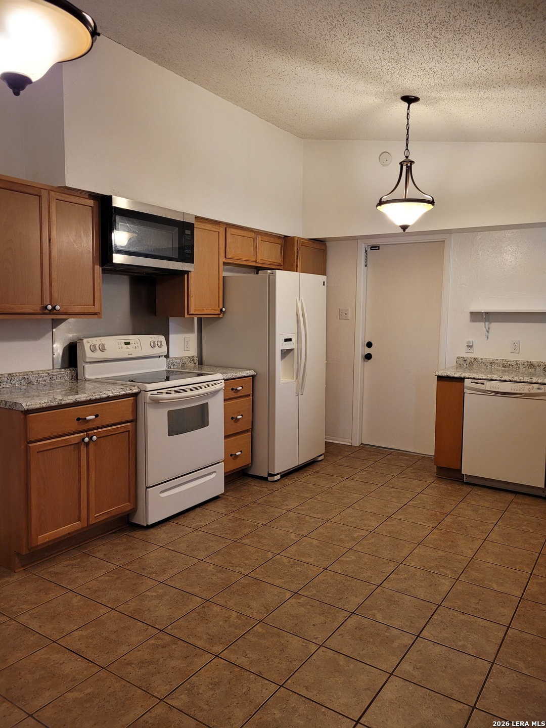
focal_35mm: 26
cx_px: 273
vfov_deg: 67.3
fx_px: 547
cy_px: 364
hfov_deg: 53.1
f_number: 1.8
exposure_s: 1/60
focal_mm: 5.4
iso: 160
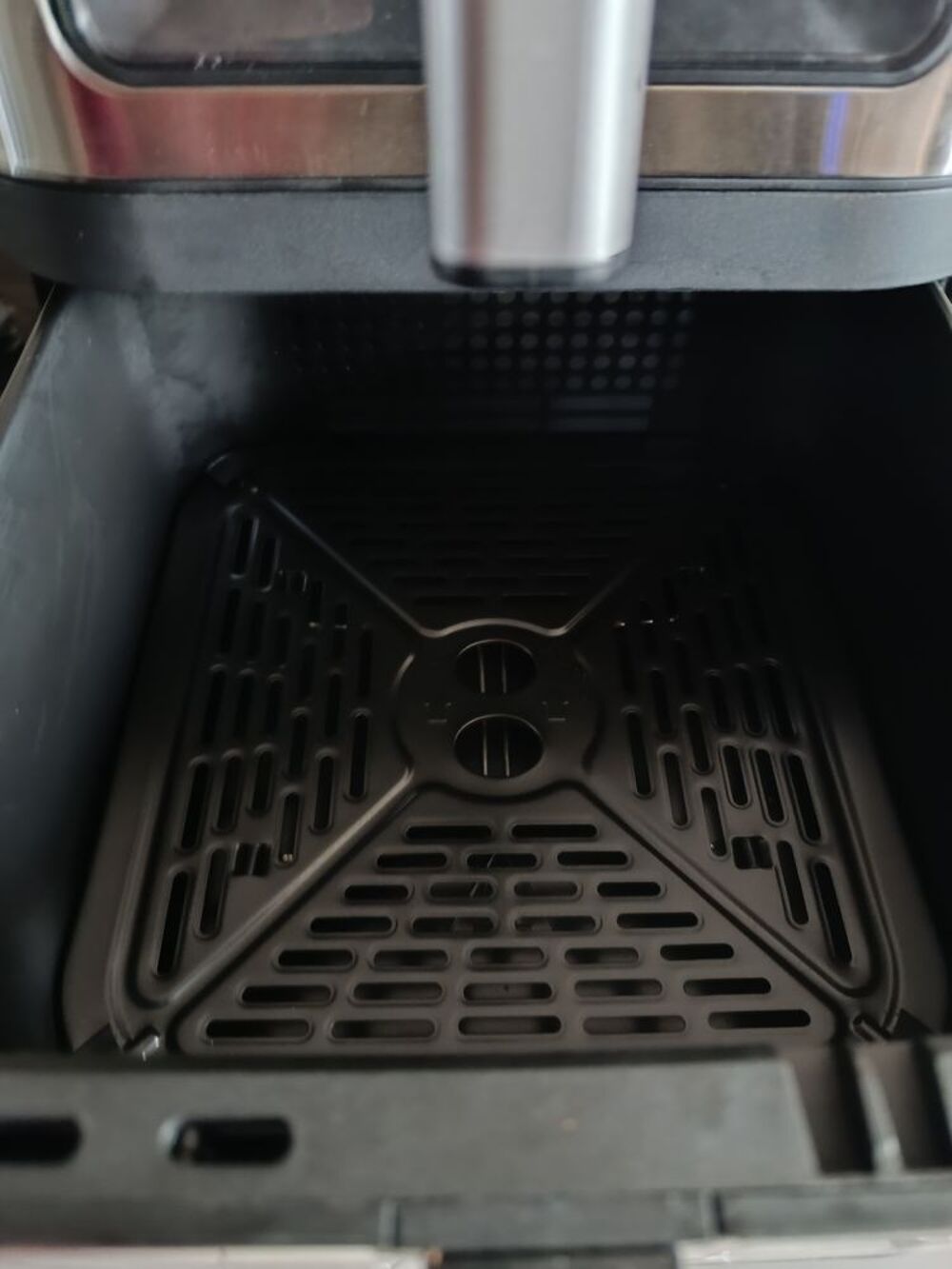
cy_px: 634
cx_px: 476
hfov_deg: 56.8
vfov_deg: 71.6
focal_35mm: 24
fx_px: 880
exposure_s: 1/14.3
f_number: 1.65
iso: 4295
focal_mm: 6.14
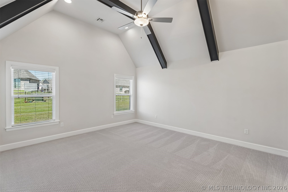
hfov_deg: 96.7
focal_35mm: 16
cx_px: 144
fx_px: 128
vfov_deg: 73.7
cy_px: 96
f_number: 6.3
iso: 200
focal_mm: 16
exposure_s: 1/40
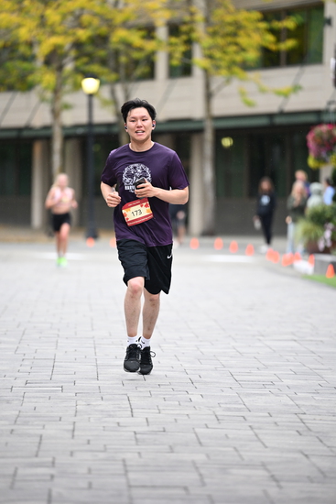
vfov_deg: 10.3
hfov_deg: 6.9
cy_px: 252
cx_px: 168
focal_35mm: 200
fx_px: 2798
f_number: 2.8
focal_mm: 200
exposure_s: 1/1600
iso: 1250
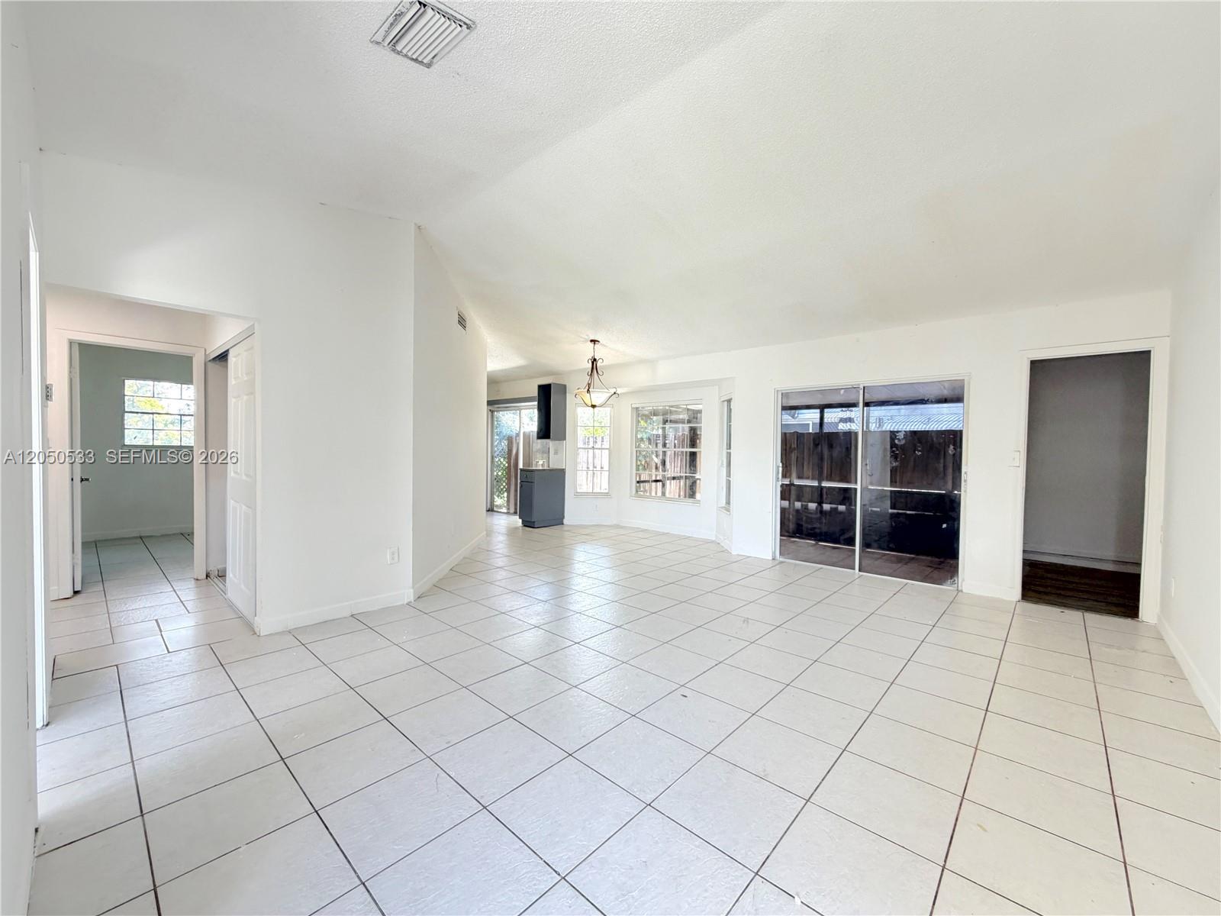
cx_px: 610
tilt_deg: -1.3
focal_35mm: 14
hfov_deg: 102.1
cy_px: 458
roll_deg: +0.4
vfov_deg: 85.7
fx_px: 494
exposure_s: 1/74
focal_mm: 2.22
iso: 320
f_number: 2.2
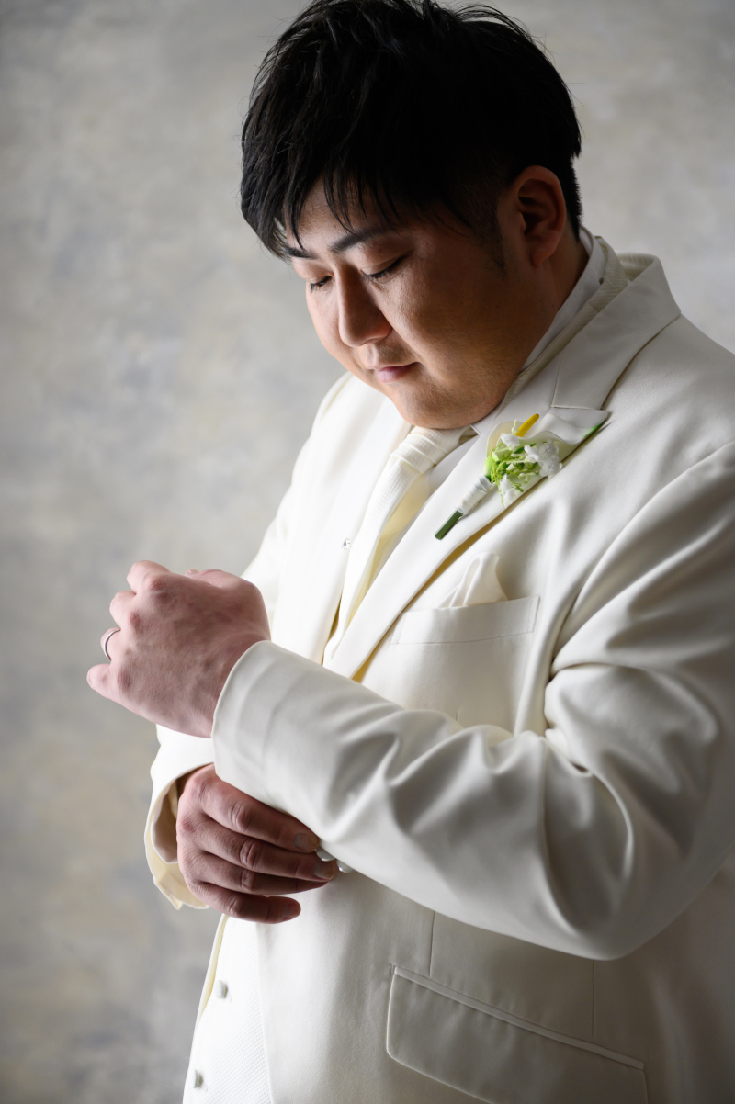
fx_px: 1901
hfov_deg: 21.9
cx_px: 368
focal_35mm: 62
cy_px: 552
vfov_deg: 32.4
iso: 800
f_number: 2.8
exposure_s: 1/200
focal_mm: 62
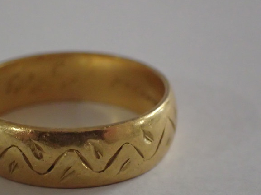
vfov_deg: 13.3
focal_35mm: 111
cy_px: 126
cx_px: 83
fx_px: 836
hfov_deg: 17.7
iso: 1600
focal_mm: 14.41
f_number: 4.4
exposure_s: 1/40
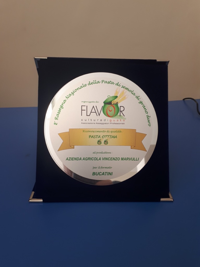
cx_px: 100
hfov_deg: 51.4
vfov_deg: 65.3
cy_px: 134
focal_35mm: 27
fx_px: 208
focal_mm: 3.6
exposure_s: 1/100
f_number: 1.9
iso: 64
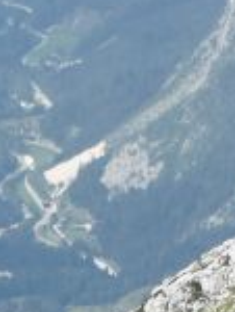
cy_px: -127
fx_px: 8178
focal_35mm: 906
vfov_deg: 2.2
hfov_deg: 1.6
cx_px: 258
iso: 100
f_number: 5.6
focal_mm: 37.8
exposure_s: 1/500
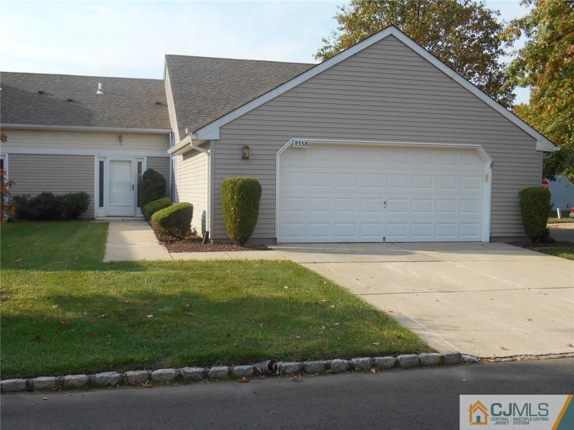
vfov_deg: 35.1
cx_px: 287
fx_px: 680
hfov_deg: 45.8
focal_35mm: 41
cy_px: 215
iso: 80
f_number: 3.9
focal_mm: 7.2
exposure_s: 1/400
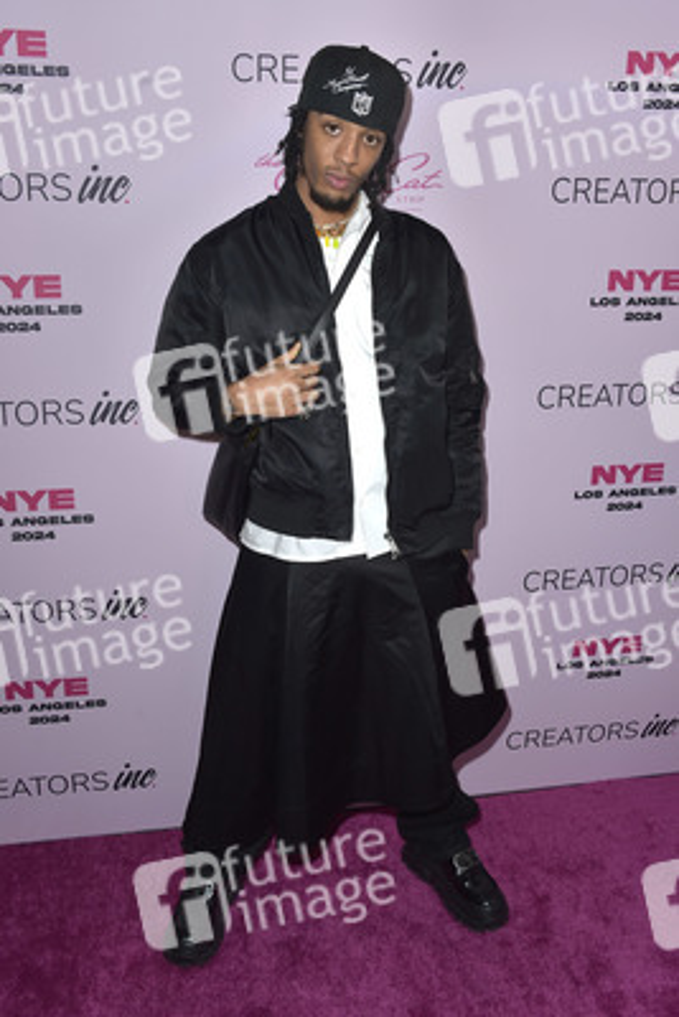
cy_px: 508
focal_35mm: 32
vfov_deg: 58.7
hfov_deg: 41.1
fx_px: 904
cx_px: 340
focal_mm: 32
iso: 200
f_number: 7.1
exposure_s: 1/250
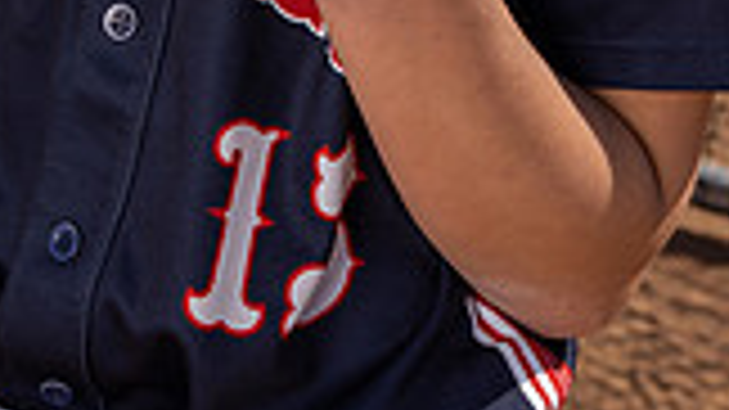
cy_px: -550
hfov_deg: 15.3
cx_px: 180
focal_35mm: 140
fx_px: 2705
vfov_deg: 8.0
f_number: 8
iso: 64
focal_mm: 48
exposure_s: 1/250
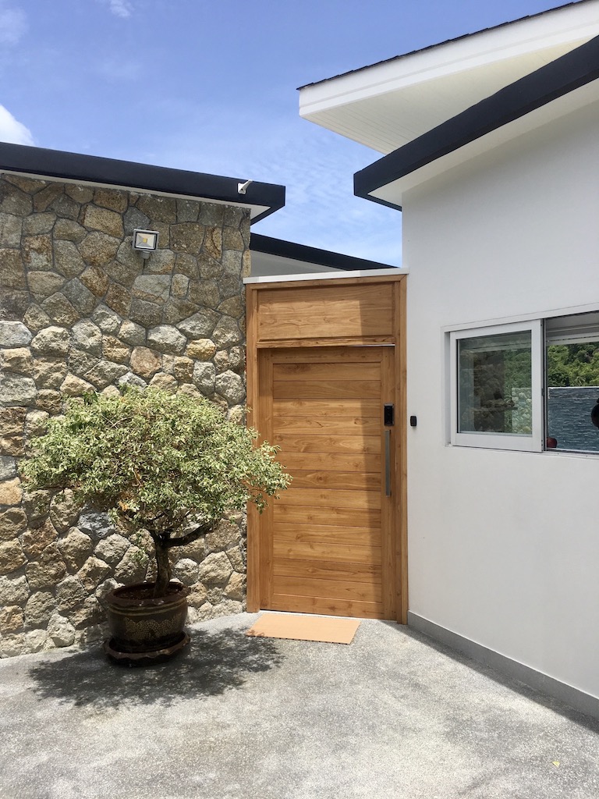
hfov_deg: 48.2
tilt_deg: +0.1
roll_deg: +0.4
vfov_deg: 61.7
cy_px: 400
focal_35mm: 29
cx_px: 300
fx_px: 669
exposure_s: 1/1570
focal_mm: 4.15
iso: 25
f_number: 2.2
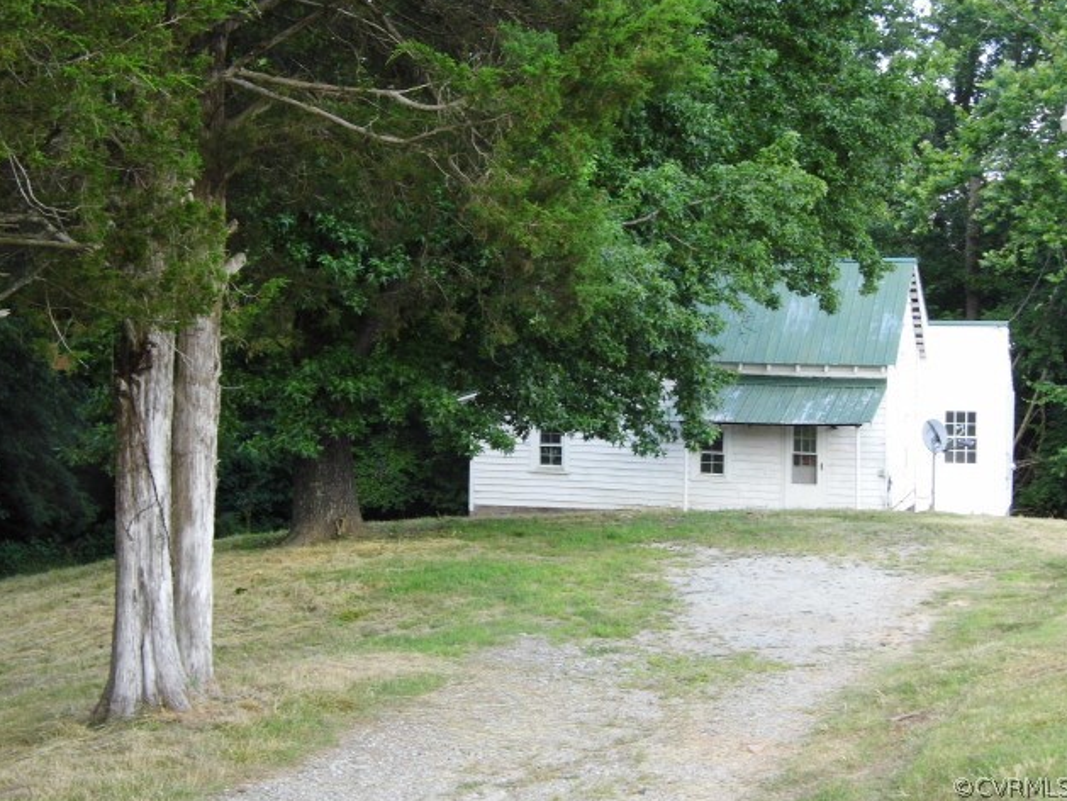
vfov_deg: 24.8
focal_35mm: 59
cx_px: 533
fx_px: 1819
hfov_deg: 32.7
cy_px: 397
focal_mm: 10.42
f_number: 3.9
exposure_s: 1/66
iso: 100
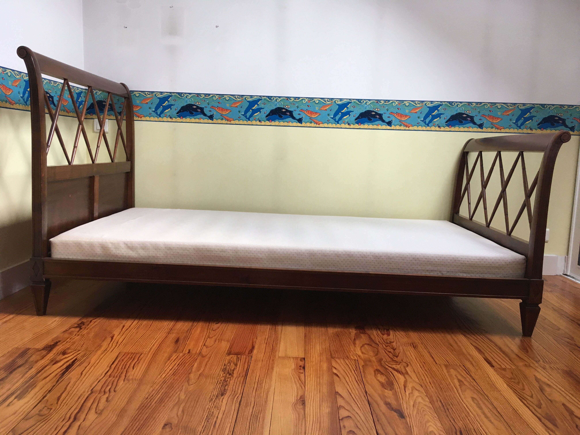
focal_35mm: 29
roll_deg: -2.0
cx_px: 290
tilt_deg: -8.9
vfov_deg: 48.2
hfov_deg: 61.7
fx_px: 486
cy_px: 218
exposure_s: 1/33
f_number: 2.2
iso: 64
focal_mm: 4.15
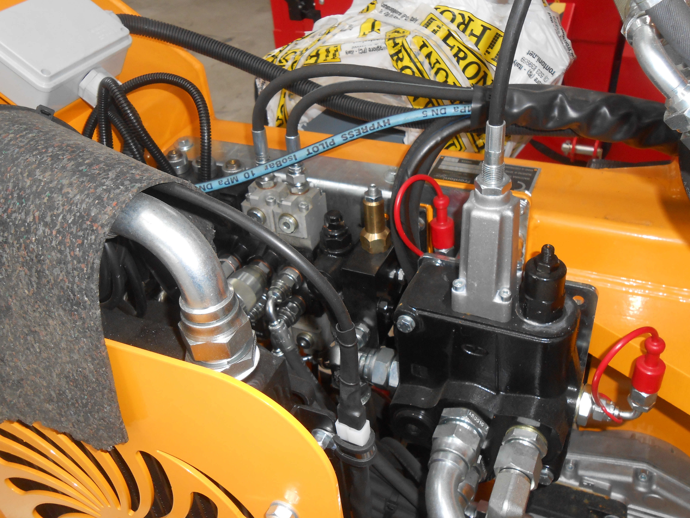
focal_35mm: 34
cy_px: 259
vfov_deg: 41.8
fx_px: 678
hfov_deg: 54.0
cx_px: 345
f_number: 3.9
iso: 200
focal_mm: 6
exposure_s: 1/30
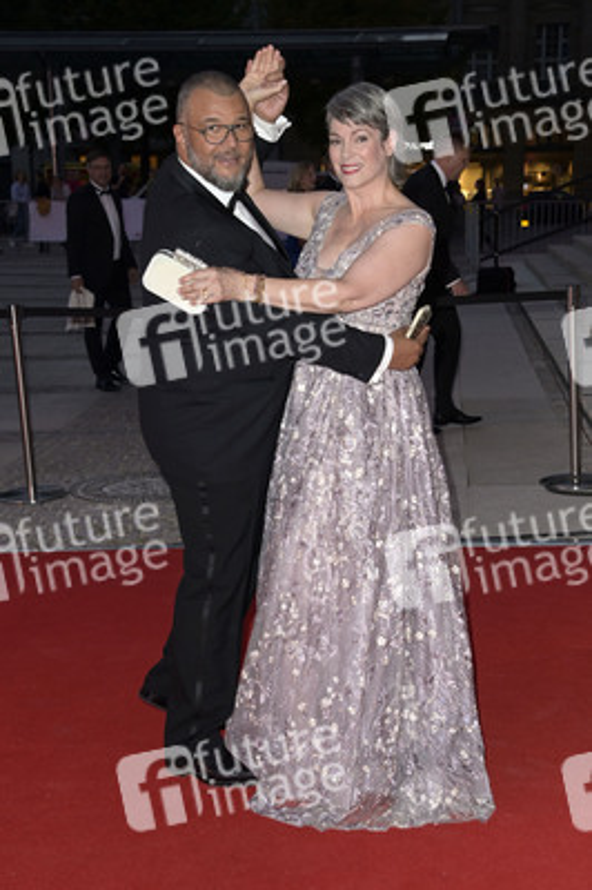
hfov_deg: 25.9
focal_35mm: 52
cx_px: 296
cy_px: 445
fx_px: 1285
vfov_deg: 38.2
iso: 1600
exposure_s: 1/200
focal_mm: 52
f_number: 5.6
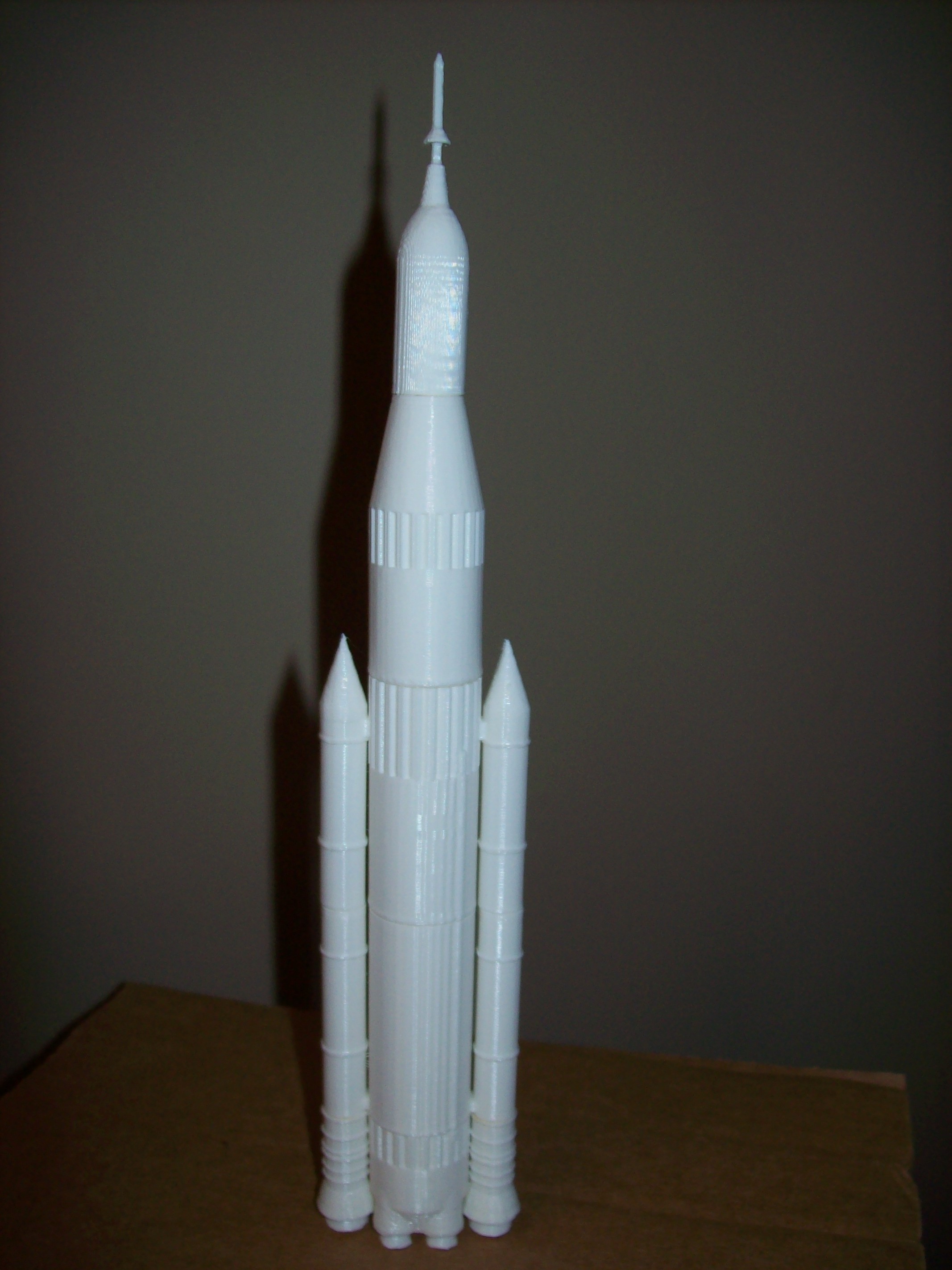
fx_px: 1321
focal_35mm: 36
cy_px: 635
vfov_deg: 51.4
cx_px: 476
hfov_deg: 39.6
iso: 80
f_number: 2.7
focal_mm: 6
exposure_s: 1/64
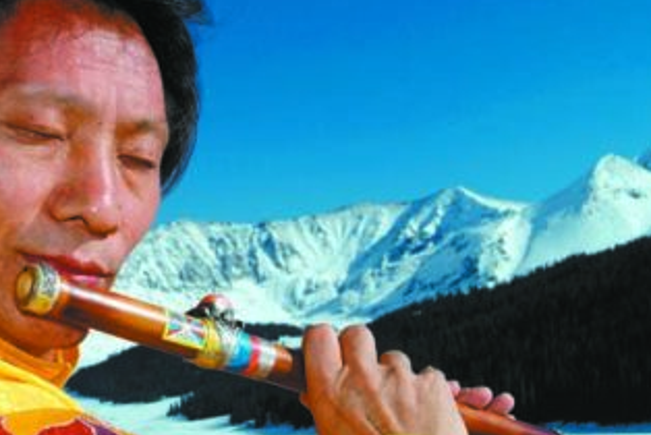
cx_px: 217
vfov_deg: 16.3
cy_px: 234
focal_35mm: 84
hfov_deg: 24.1
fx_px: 1515
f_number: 16
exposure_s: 1/125
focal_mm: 39
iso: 100
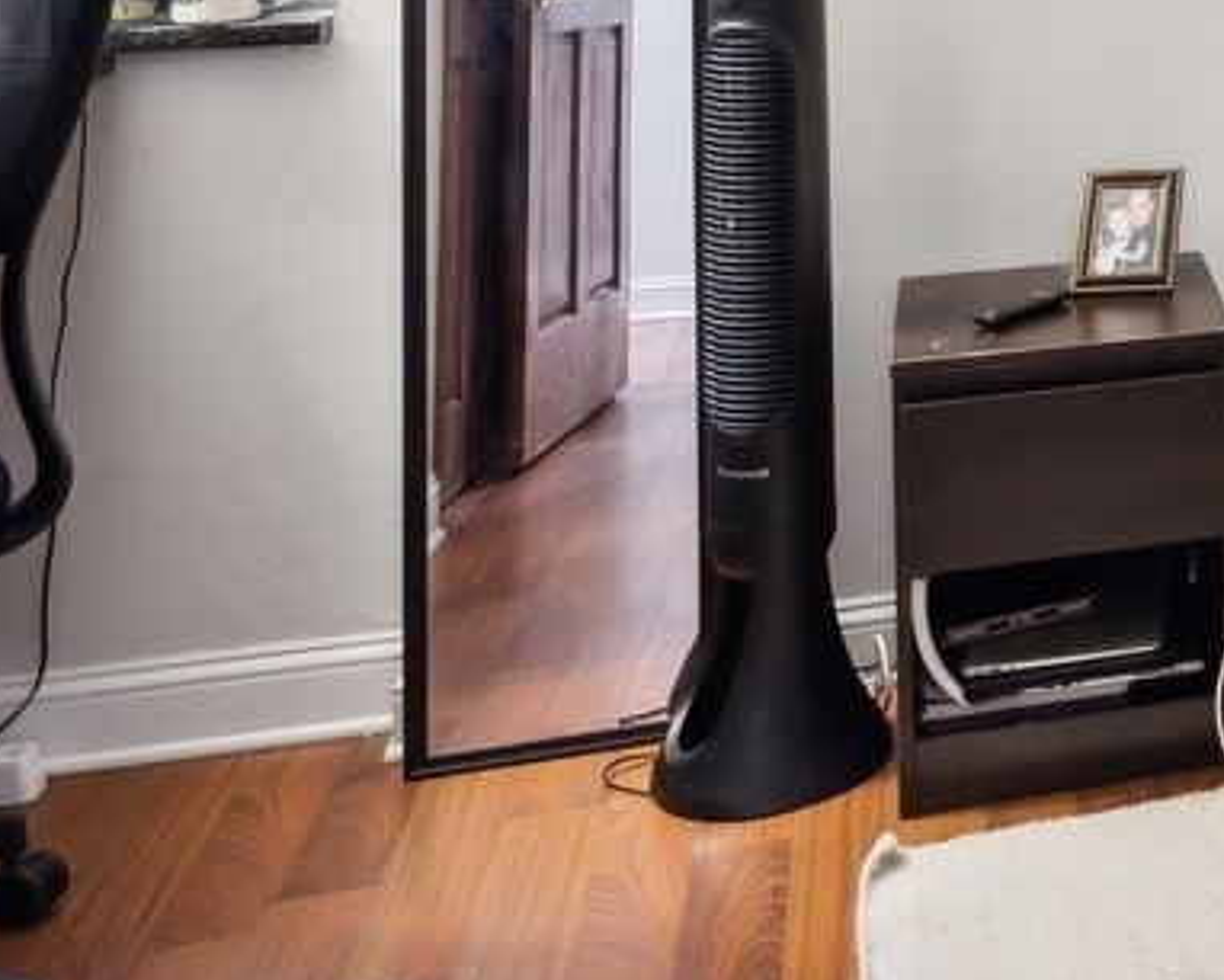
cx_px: 1615
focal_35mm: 55
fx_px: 1993
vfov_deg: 24.8
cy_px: -221
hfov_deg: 27.9
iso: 400
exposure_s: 1/6
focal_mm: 14
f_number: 9.5
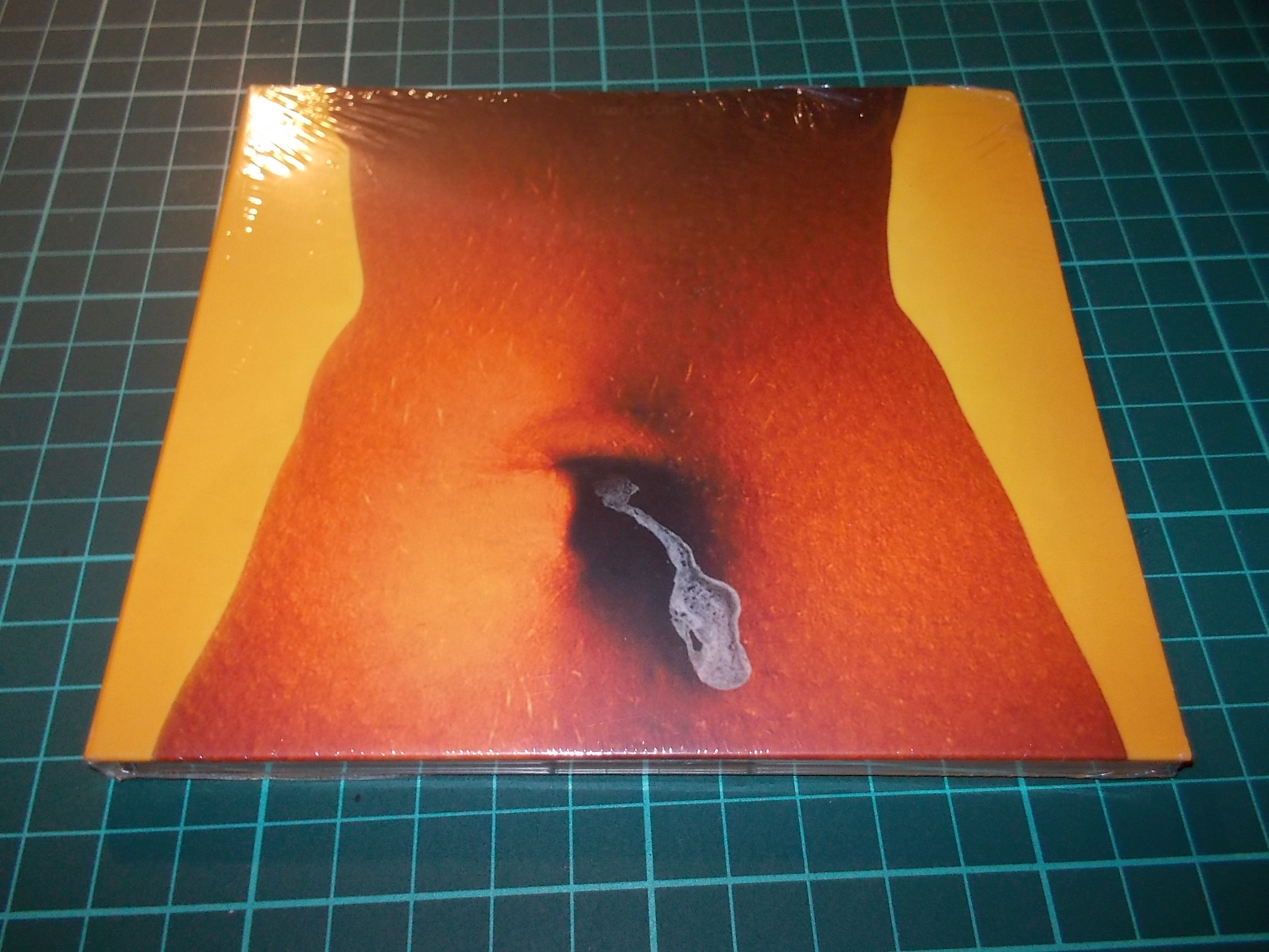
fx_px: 1063
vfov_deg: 48.2
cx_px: 634
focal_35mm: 29
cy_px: 476
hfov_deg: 61.7
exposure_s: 1/30
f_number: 3.3
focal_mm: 4.1
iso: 200
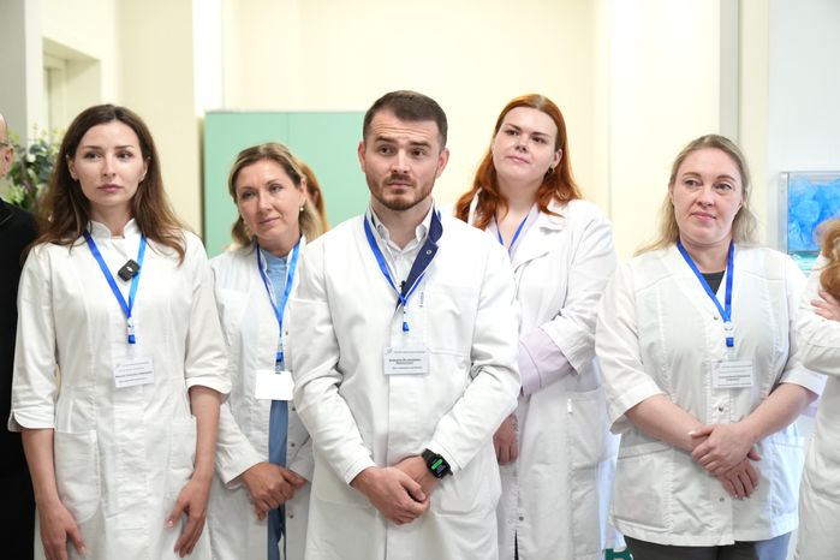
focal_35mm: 58
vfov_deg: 23.4
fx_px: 1353
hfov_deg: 34.5
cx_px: 420
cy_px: 280
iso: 2000
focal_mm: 58
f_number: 3.5
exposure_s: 1/200
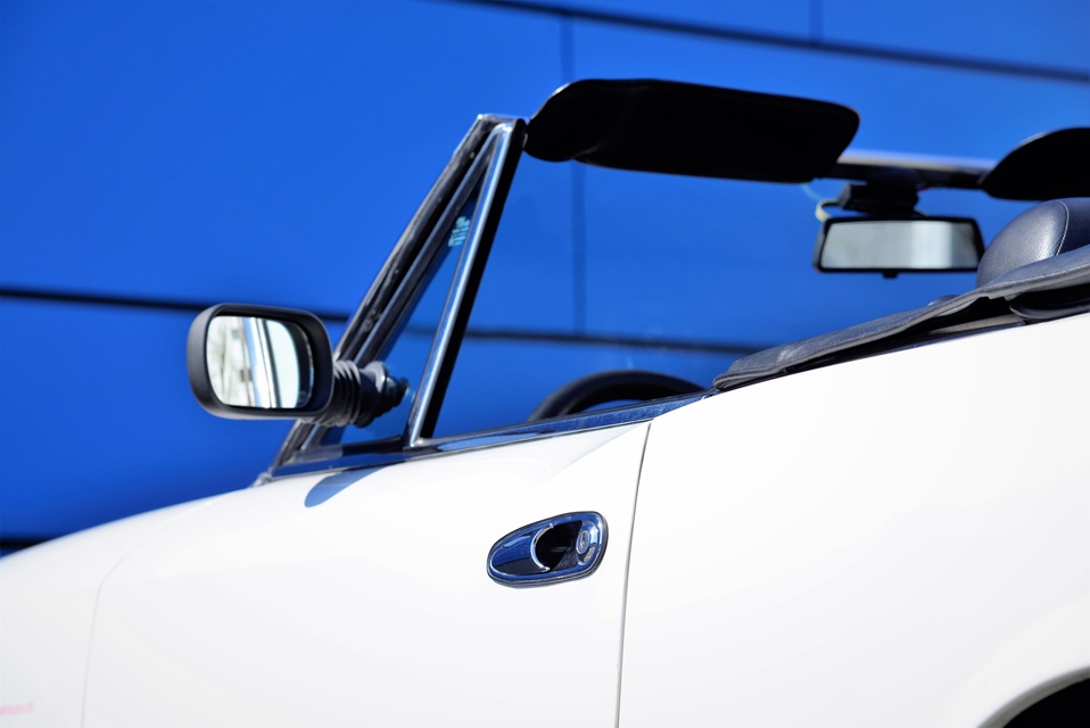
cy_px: 364
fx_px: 3635
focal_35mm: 120
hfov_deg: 17.1
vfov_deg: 11.4
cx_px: 545
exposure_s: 1/400
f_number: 7.1
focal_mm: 120
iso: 160
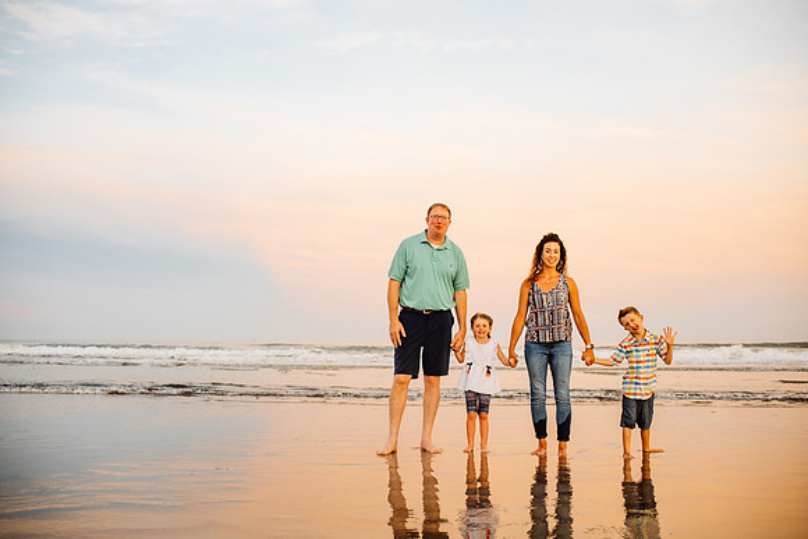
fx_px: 786
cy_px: 270
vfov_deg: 37.9
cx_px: 404
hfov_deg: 54.4
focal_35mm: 35
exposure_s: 1/200
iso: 320
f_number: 2.8
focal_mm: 35
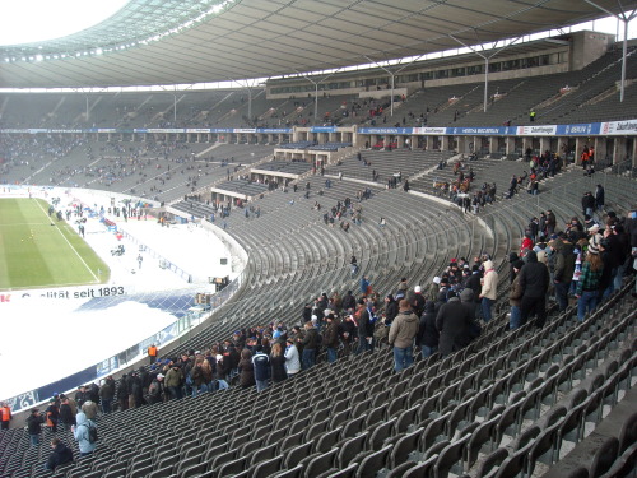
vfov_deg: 40.7
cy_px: 239
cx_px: 318
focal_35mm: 35
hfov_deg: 52.6
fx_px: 644
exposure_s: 1/60
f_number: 2.8
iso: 129
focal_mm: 5.7
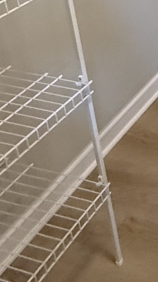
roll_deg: +0.0
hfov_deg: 15.4
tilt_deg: -12.8
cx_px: 351
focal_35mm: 55
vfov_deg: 27.8
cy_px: -125
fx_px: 410
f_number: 2.2
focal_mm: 2.22
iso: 400
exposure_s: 1/60
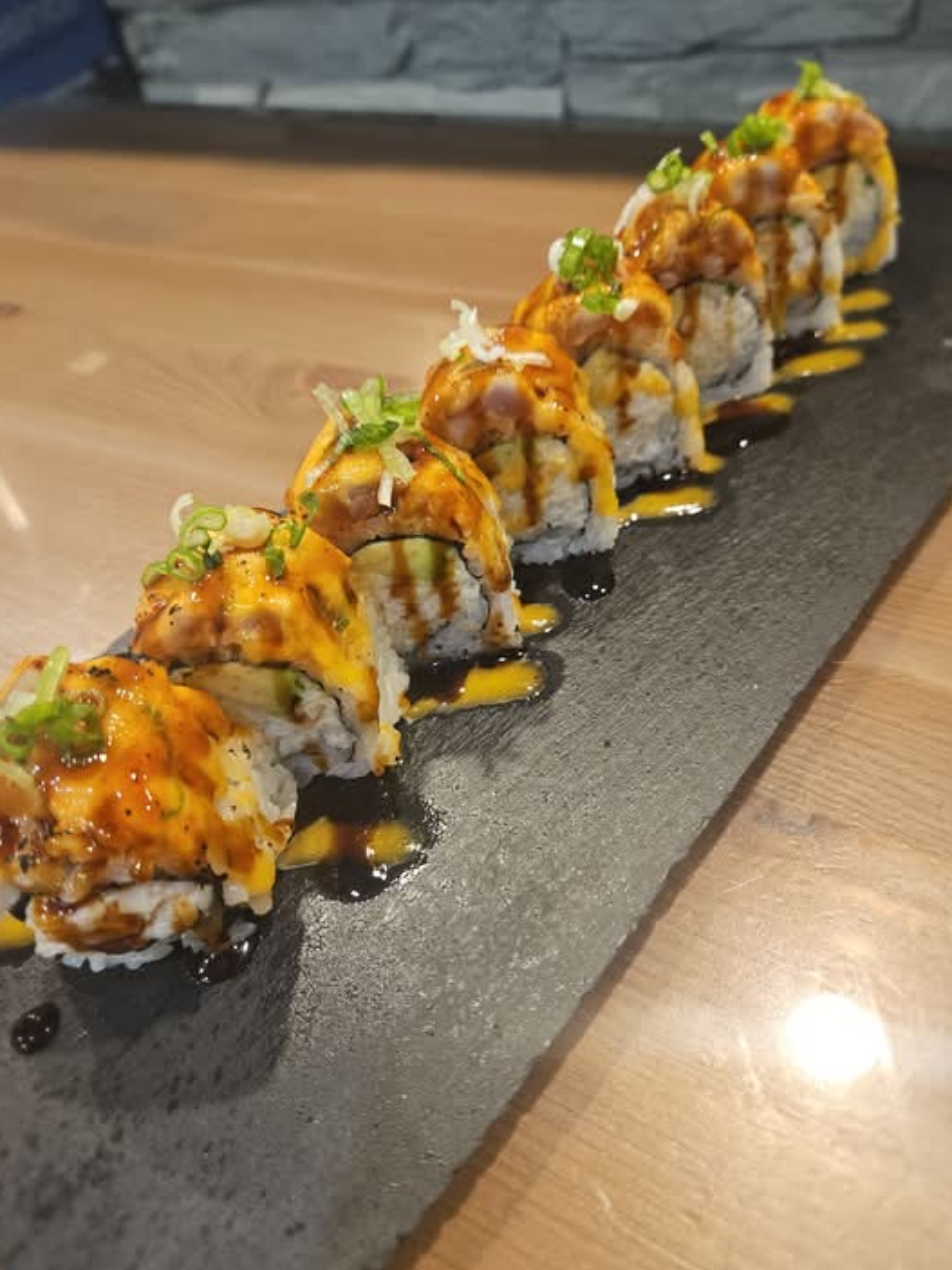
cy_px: 658
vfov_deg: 71.6
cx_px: 473
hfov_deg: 56.8
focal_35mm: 24
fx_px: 880
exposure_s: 1/60
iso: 320
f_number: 1.8
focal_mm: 5.4
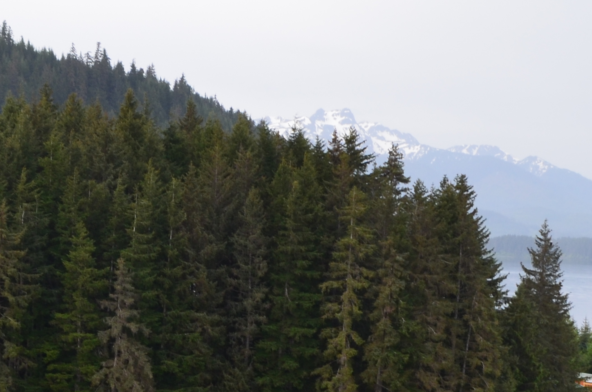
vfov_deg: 15.1
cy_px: 419
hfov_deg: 23.1
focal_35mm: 88
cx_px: 239
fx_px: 1444
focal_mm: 18
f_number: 10
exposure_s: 1/60
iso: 250
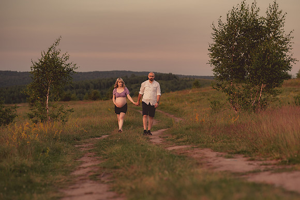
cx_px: 163
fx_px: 783
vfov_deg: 14.5
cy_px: 107
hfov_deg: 21.7
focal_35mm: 94
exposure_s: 1/500
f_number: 2.8
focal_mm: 85
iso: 400
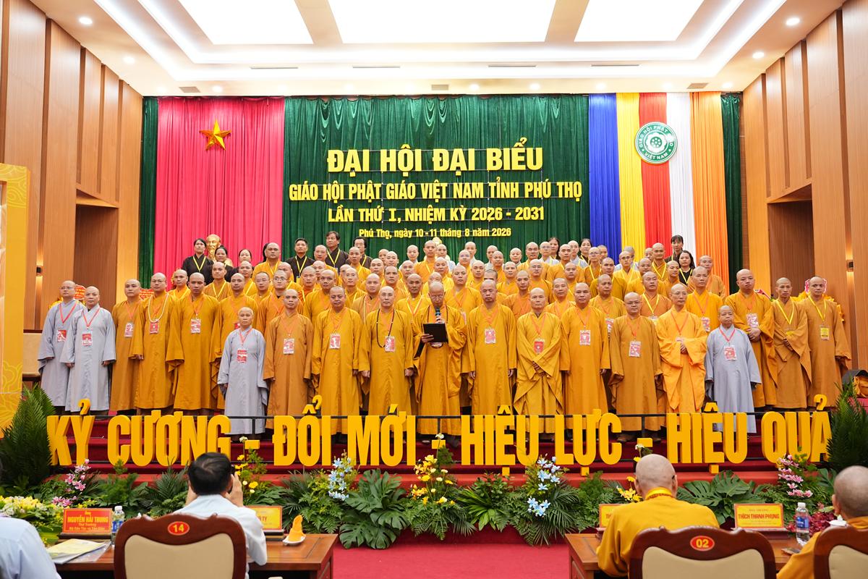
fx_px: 771
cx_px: 434
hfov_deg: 58.7
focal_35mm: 32
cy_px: 290
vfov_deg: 41.1
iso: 2500
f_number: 4.5
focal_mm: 32
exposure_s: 1/100
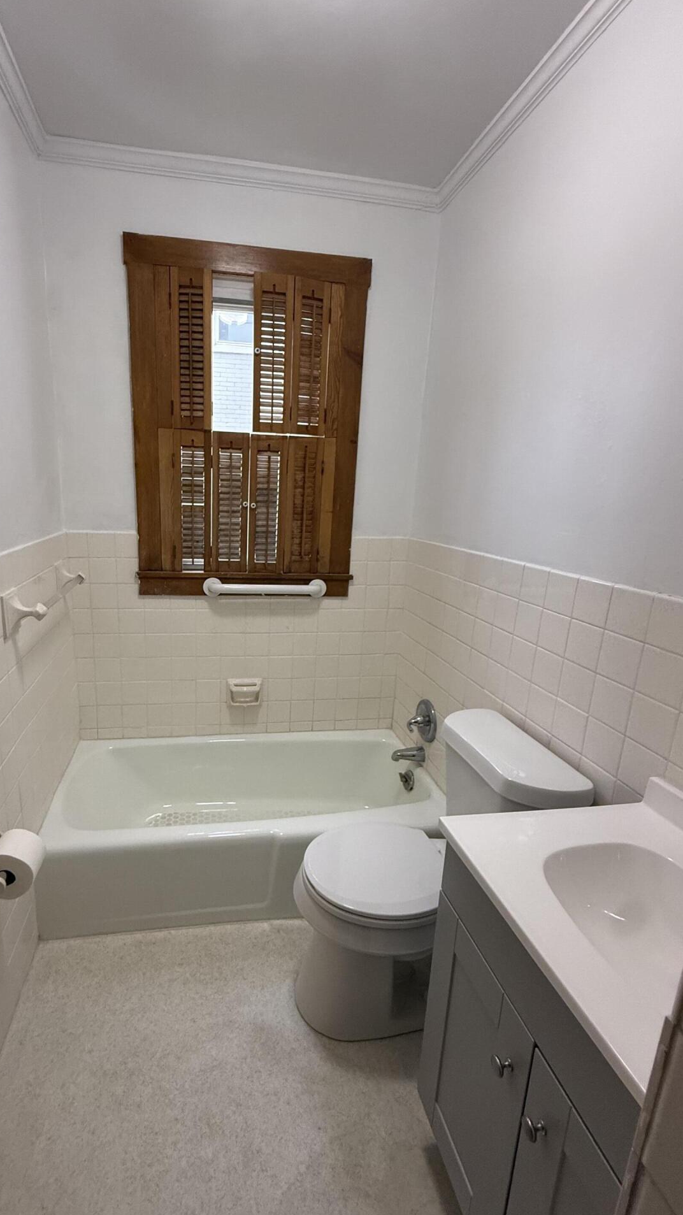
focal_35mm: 16
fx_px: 515
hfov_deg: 66.5
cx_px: 275
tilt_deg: -13.8
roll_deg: -1.7
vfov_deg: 99.4
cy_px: 621
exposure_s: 1/120
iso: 320
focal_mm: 2.22
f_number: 2.2
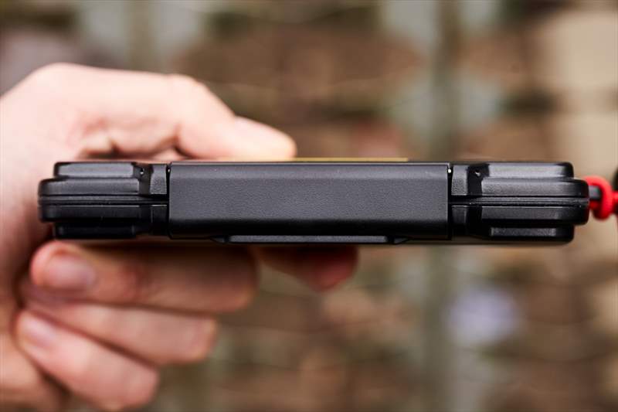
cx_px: 309
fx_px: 1201
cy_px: 206
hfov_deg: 28.8
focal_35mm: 70
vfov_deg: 19.4
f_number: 5
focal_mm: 70
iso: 200
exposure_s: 1/100
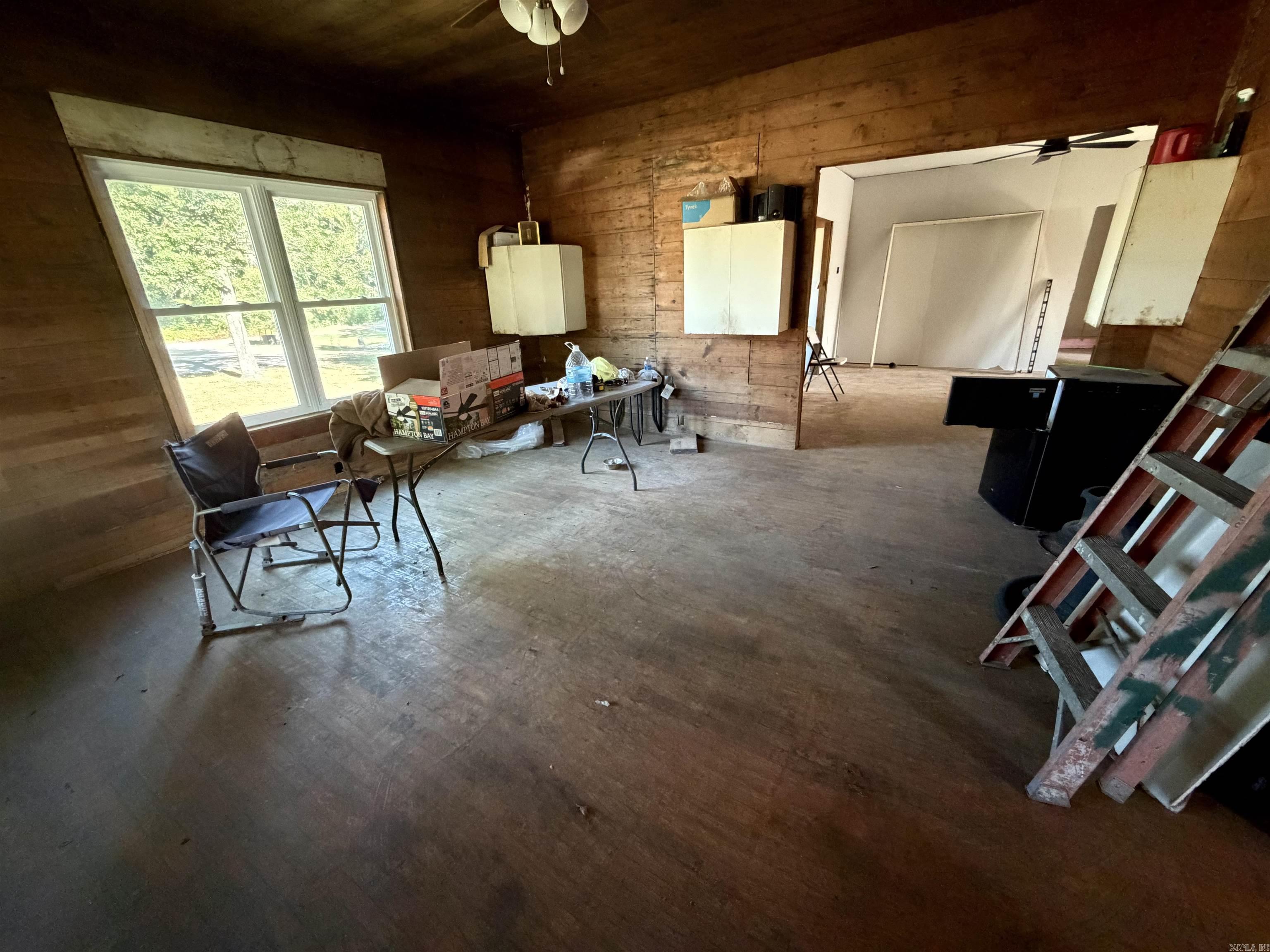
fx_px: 514
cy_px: 476
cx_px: 635
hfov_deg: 102.1
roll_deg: +3.3
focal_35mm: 14
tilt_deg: -21.3
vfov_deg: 85.7
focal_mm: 2.22
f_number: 2.2
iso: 1250
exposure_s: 1/60
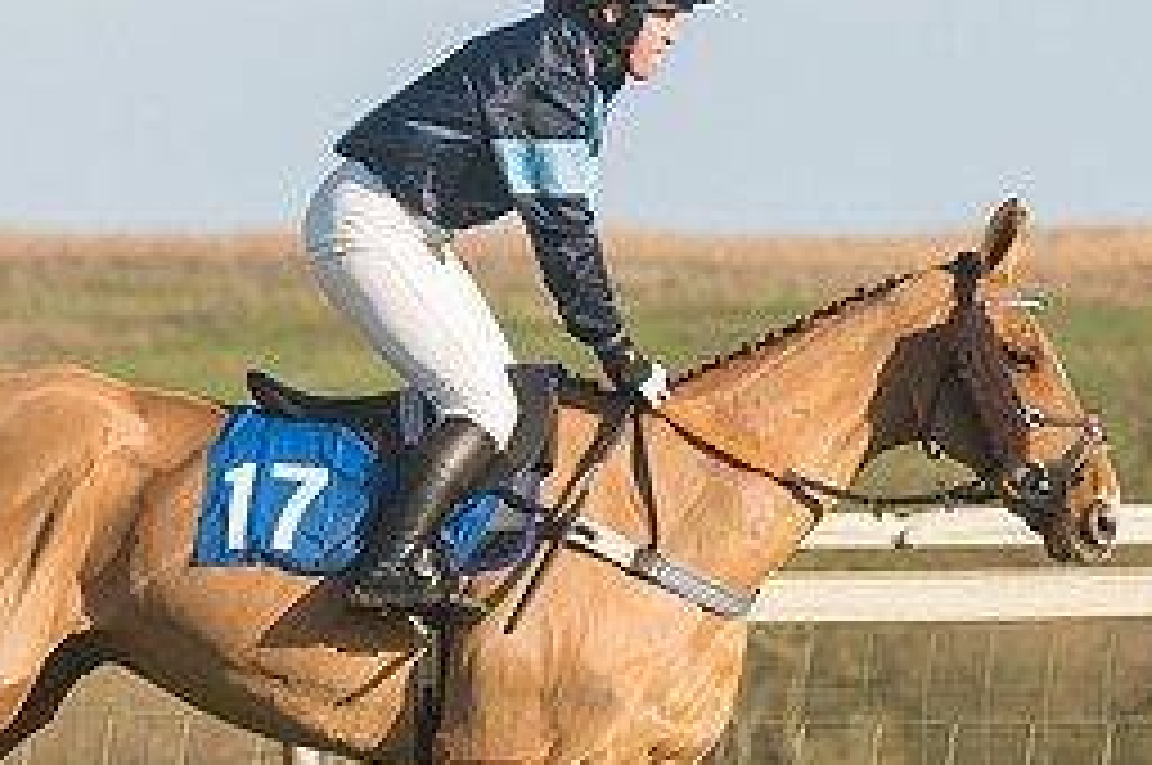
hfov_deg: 3.9
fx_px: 16810
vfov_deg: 2.6
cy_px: 495
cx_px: 432
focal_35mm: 526
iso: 400
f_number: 5
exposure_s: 1/5000
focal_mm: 155
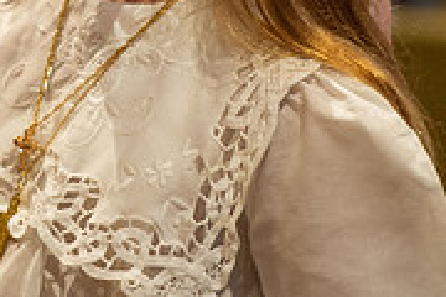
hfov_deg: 3.4
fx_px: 7581
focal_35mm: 612
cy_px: -139
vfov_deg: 2.2
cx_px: 35
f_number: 2.8
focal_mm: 190
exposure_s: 1/100
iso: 1600
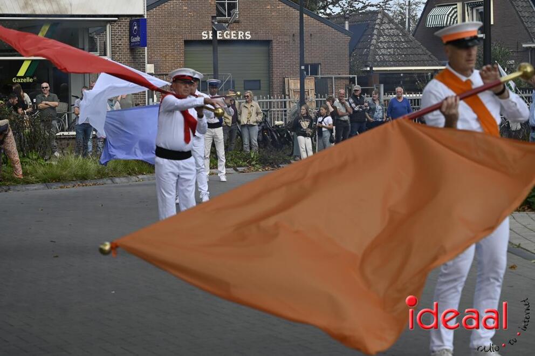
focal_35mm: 100
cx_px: 268
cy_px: 178
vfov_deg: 13.7
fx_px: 1484
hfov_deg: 20.4
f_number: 7.1
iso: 320
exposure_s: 1/800
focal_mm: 100
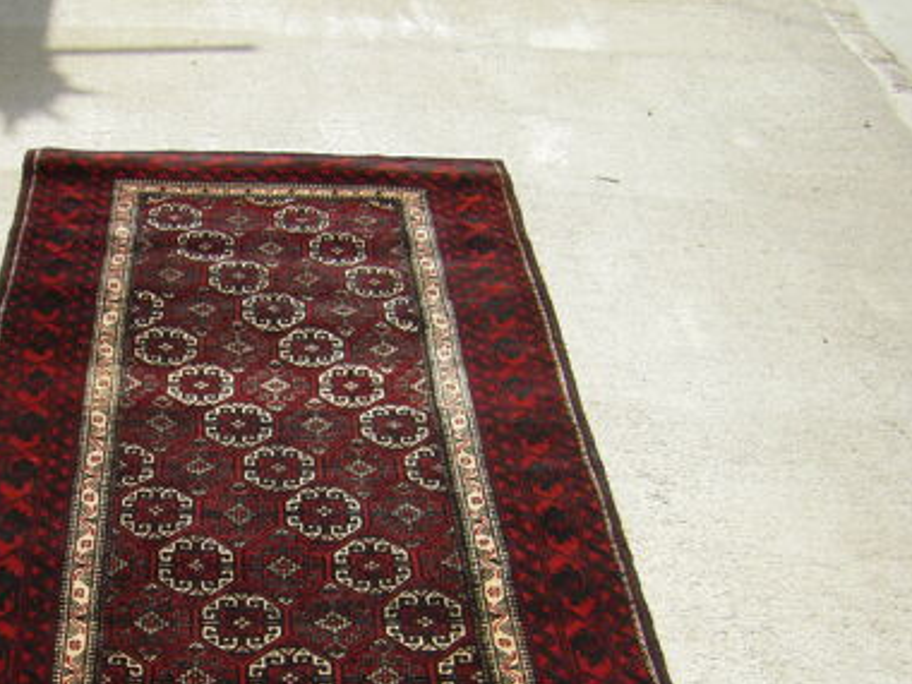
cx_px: 254
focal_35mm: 60
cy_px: 499
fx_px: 1581
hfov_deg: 31.7
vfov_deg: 24.2
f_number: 7
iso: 64
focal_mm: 6.3
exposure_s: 1/200
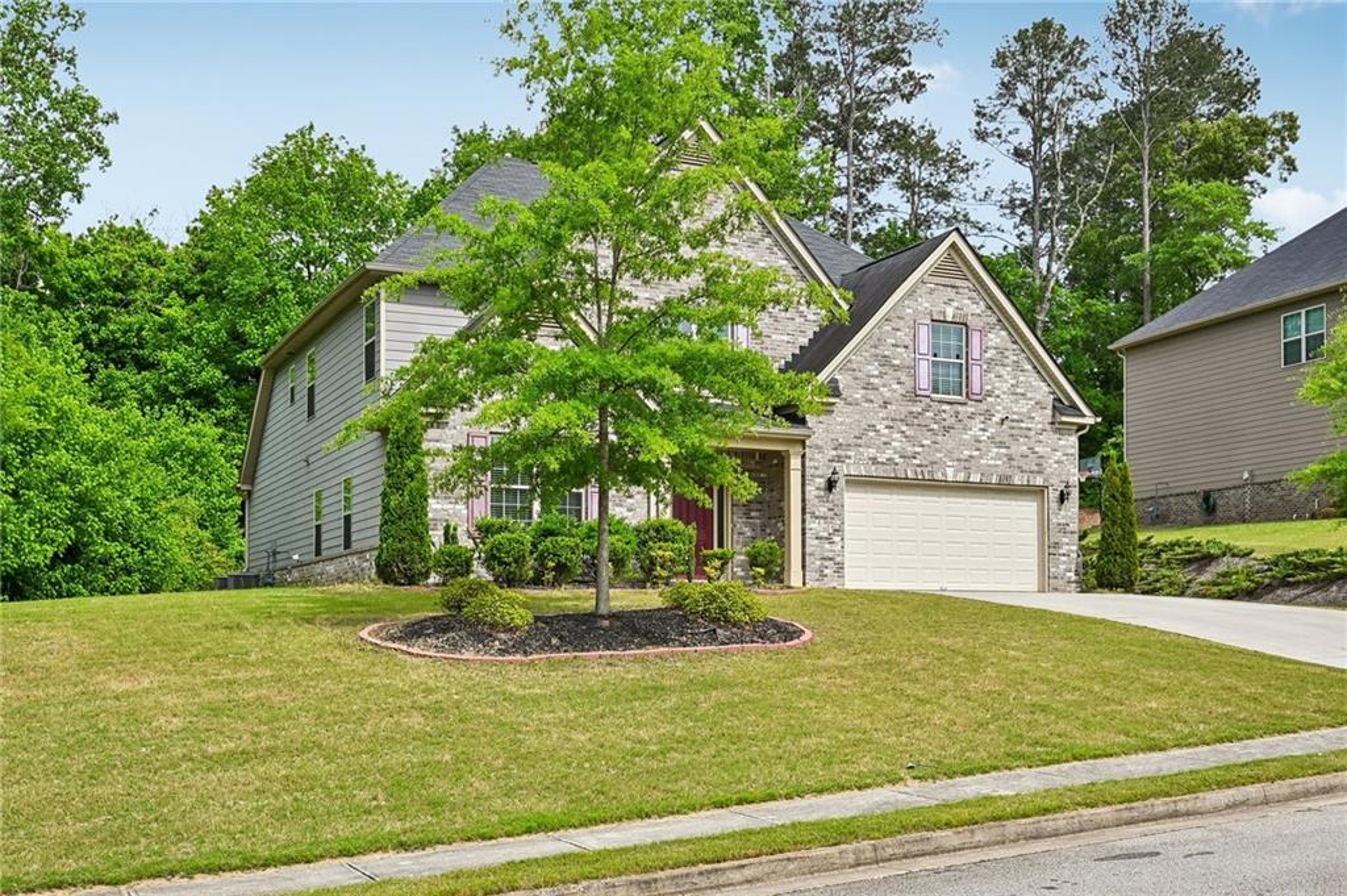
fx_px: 1383
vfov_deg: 35.9
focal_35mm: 37
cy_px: 448
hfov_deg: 51.9
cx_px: 674
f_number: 8
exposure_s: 1/320
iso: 100
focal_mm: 25
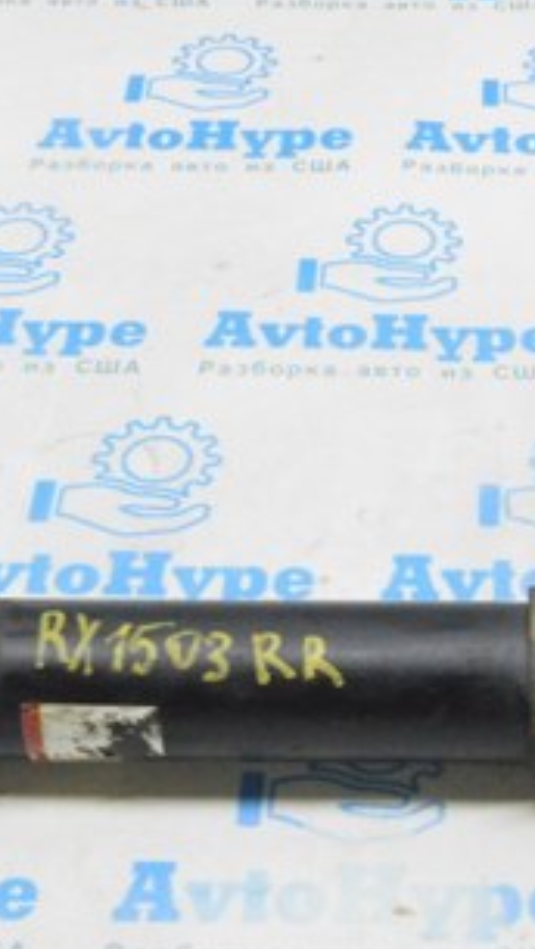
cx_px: 442
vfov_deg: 26.8
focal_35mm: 79
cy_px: 503
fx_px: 1989
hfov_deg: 15.2
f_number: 20
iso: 6400
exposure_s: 1/15
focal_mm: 24
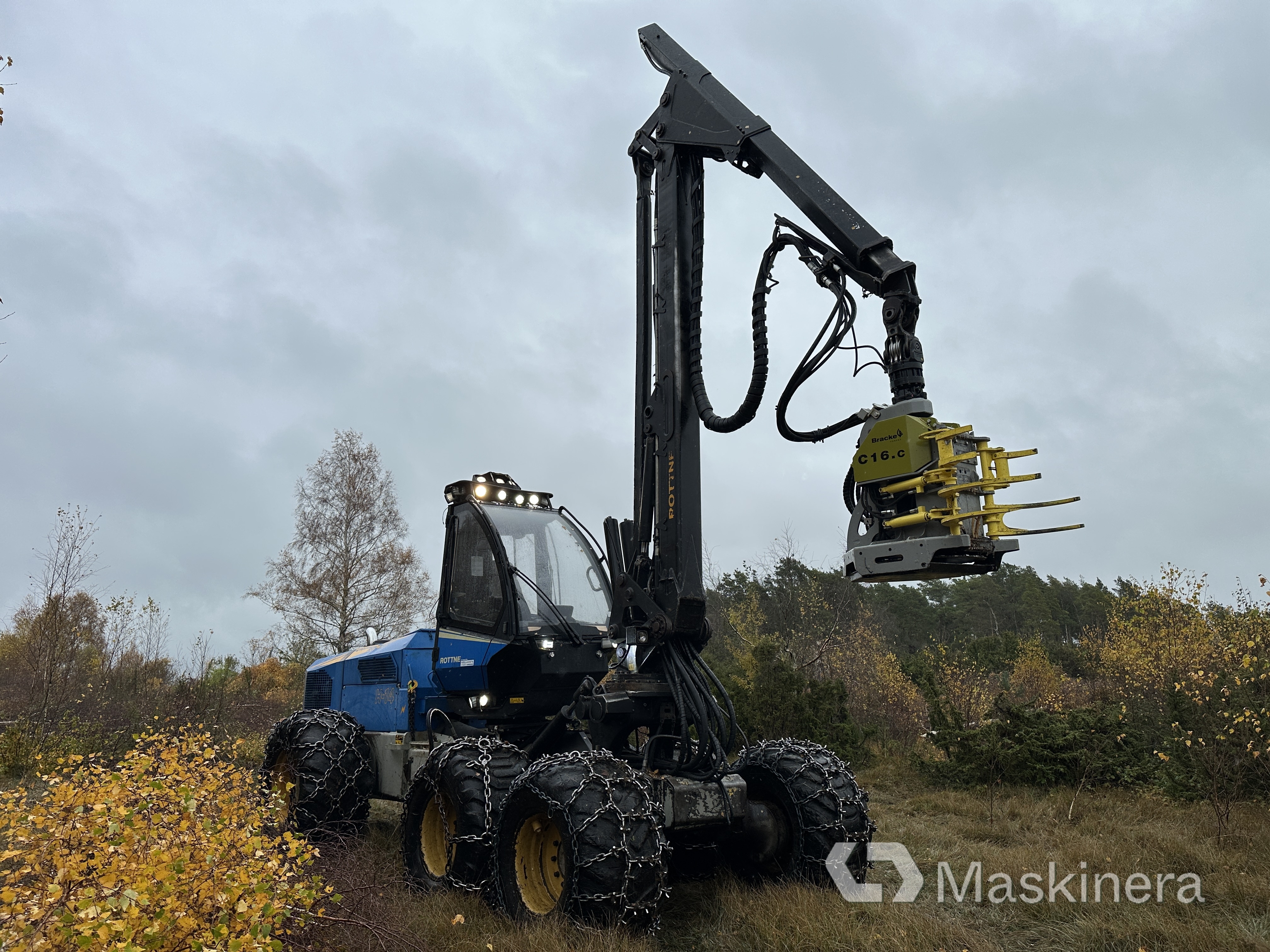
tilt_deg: +12.7
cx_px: 635
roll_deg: -0.3
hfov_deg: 71.6
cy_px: 476
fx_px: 881
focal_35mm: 24
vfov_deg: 56.8
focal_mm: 6.86
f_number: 1.78
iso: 80
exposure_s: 1/1541
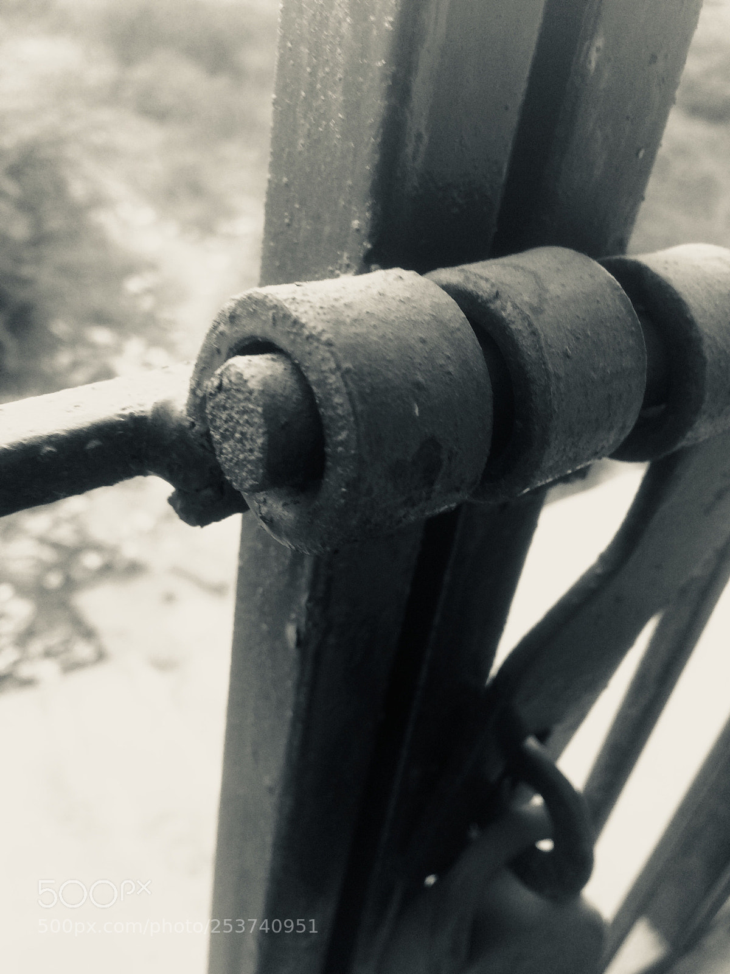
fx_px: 815
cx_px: 365
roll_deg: -7.3
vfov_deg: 61.7
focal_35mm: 29
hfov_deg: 48.2
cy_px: 487
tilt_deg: -37.2
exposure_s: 1/33
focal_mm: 4.15
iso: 40
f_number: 2.2
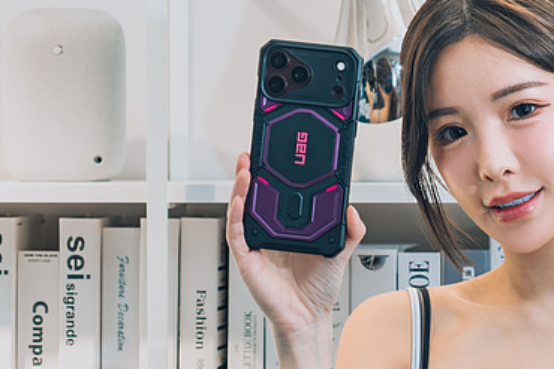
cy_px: 238
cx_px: 499
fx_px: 2676
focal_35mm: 174
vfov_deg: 7.9
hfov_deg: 11.7
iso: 400
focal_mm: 55
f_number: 4
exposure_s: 1/80
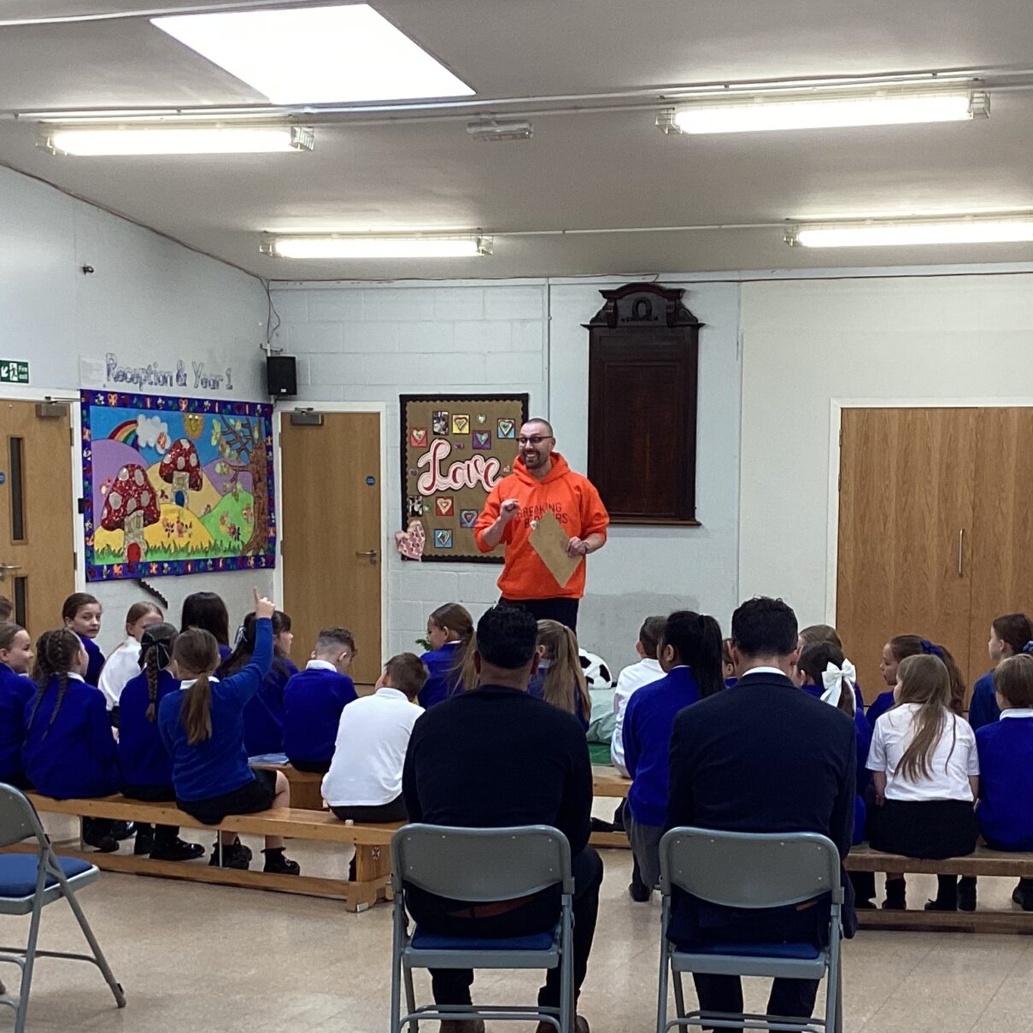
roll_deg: -1.0
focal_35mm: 58
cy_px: 712
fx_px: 1958
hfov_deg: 29.4
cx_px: 643
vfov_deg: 29.3
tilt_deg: -7.8
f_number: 2.4
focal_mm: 3.3
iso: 64
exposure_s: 1/50
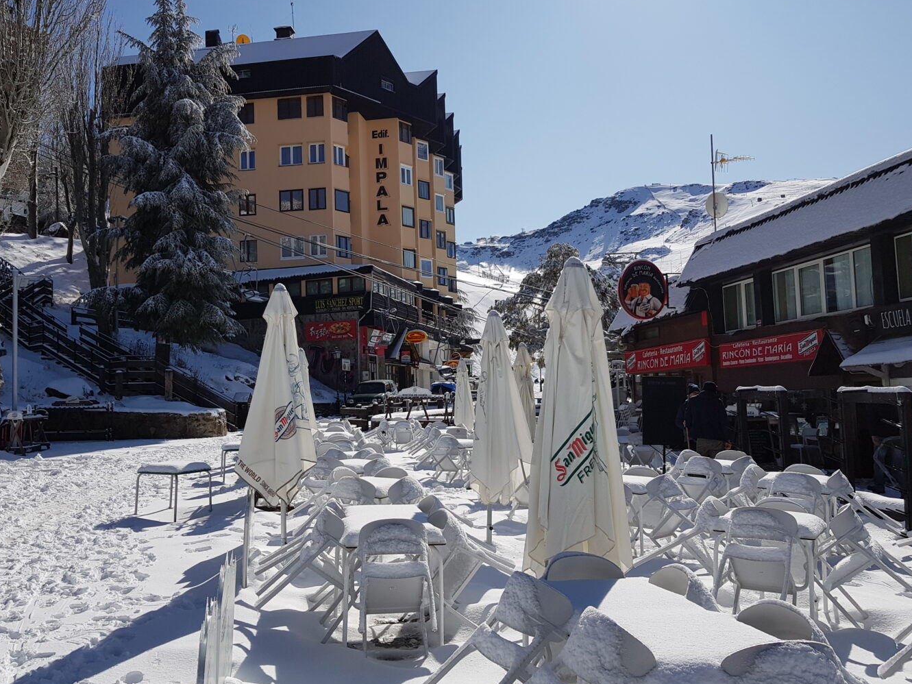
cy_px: 363
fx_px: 790
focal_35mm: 30
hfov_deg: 59.9
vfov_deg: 46.8
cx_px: 422
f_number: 1.7
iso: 40
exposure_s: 1/5472
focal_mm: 4.2
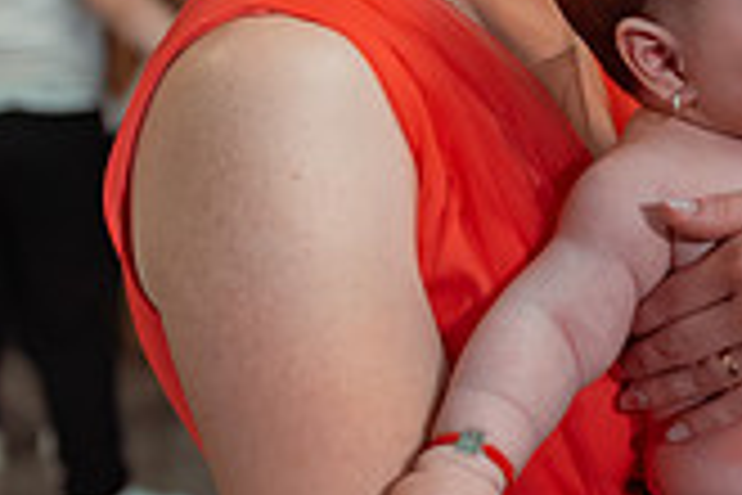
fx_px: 2535
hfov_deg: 15.3
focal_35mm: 123
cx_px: 1147
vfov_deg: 11.0
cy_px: 7
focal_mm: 35
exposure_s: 1/200
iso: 1600
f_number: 2.8
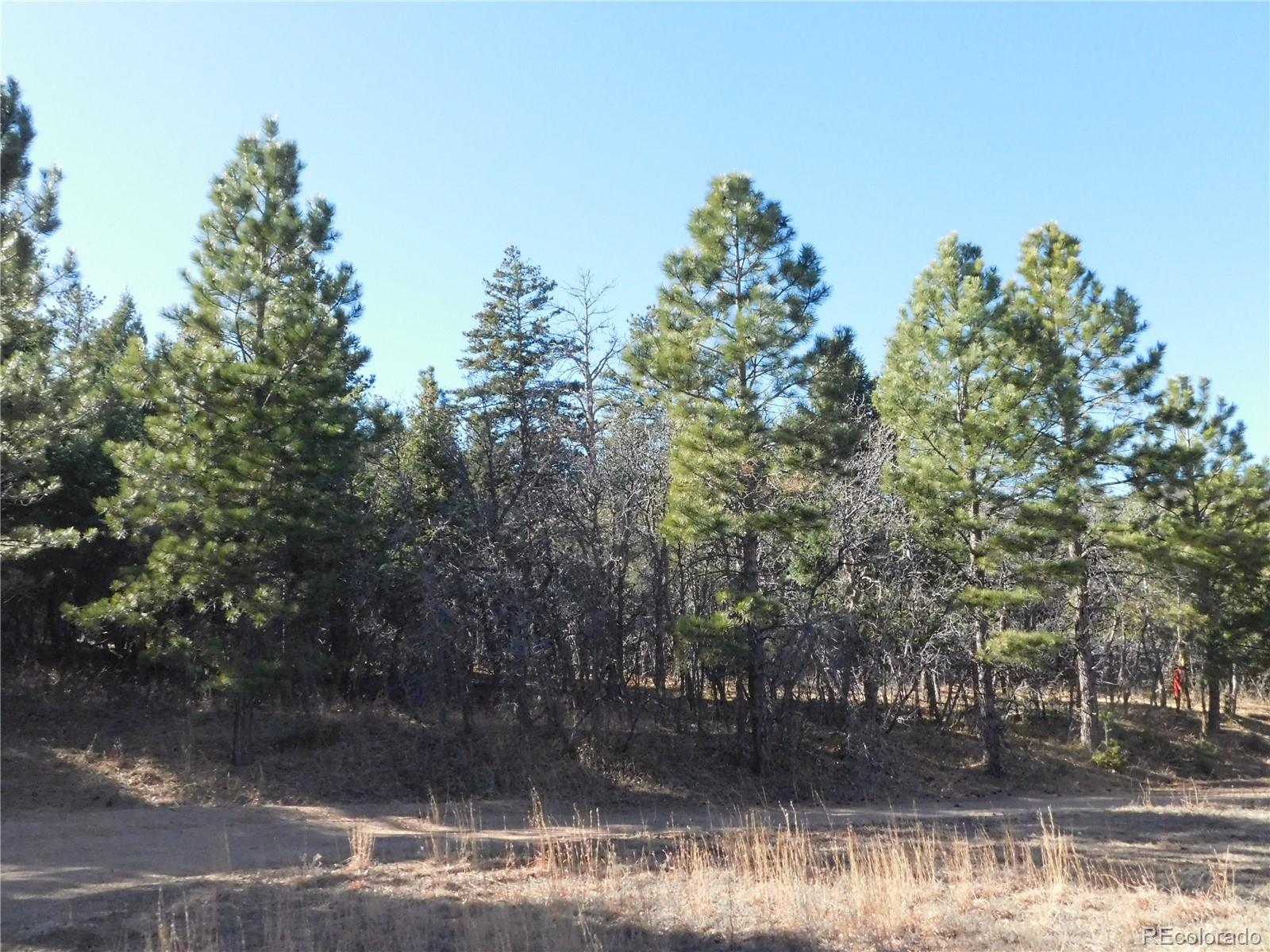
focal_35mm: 30
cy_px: 476
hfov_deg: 60.0
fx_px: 1101
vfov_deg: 46.8
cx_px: 635
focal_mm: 5.3
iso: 800
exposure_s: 1/640
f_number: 6.4
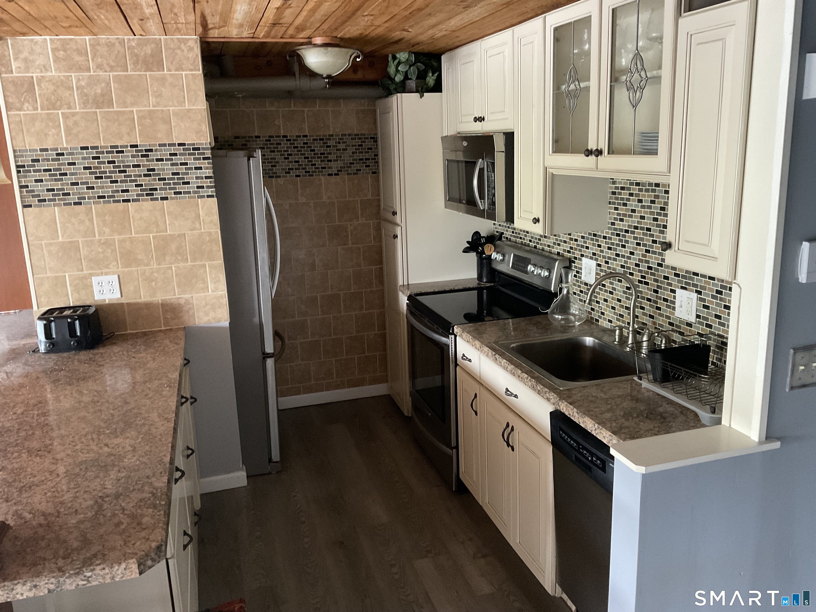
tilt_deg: -14.8
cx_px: 408
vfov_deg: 48.2
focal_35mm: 29
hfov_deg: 61.7
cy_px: 306
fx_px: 684
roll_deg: +2.0
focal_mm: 3
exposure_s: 1/34
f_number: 1.8
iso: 320
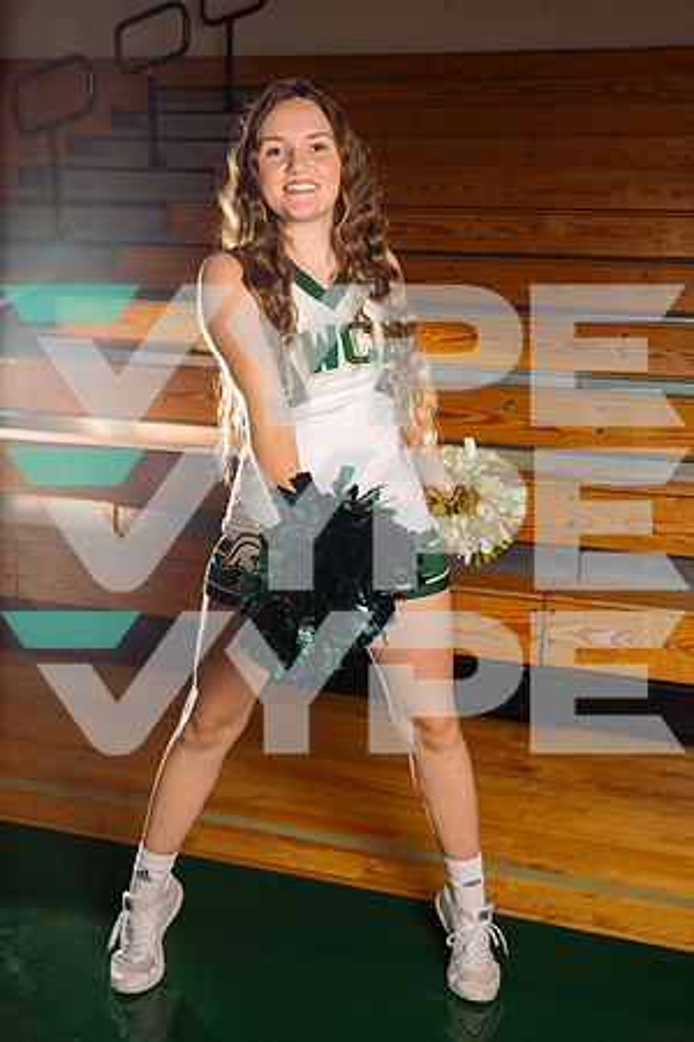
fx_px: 1272
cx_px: 347
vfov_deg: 44.5
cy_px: 521
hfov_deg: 30.5
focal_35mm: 44
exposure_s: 1/250
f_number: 5.6
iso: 125
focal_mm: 44
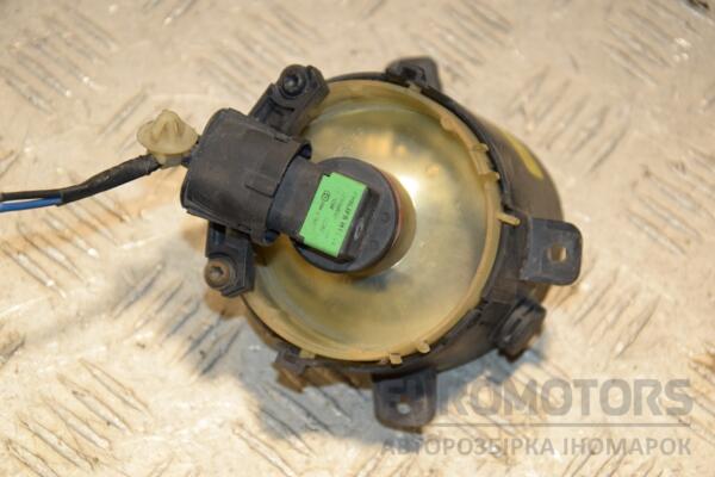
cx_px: 358
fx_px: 2234
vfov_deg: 12.2
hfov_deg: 18.2
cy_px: 238
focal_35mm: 112
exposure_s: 1/200
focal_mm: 75
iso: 800
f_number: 6.3
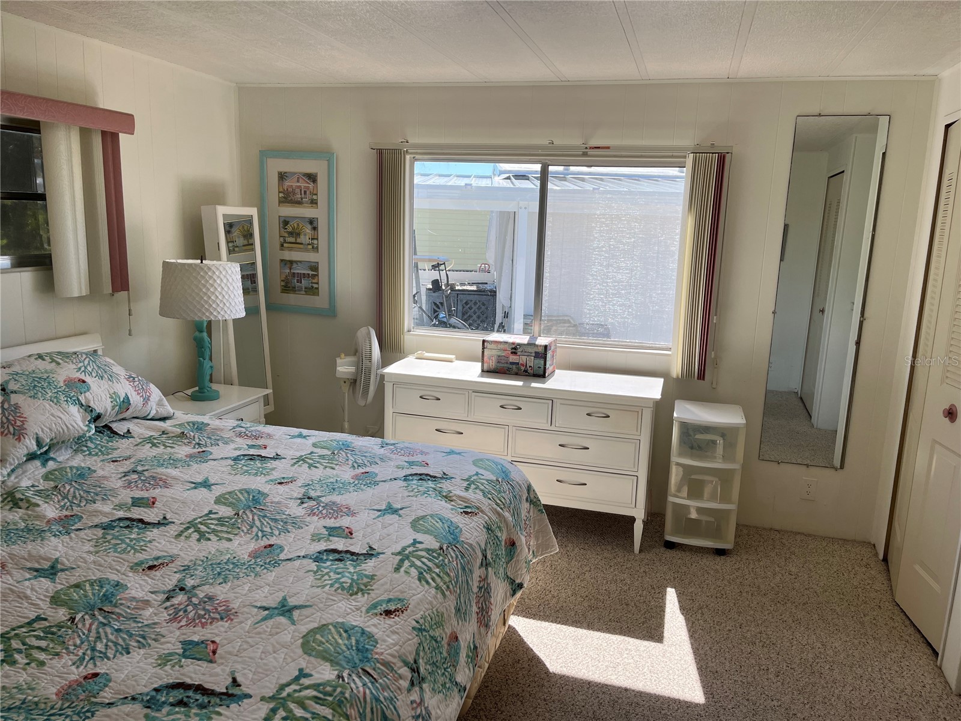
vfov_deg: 53.1
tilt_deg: -12.5
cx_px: 480
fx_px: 722
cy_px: 360
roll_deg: -1.7
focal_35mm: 26
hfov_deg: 67.3
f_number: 1.6
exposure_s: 1/1106
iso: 50
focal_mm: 5.1
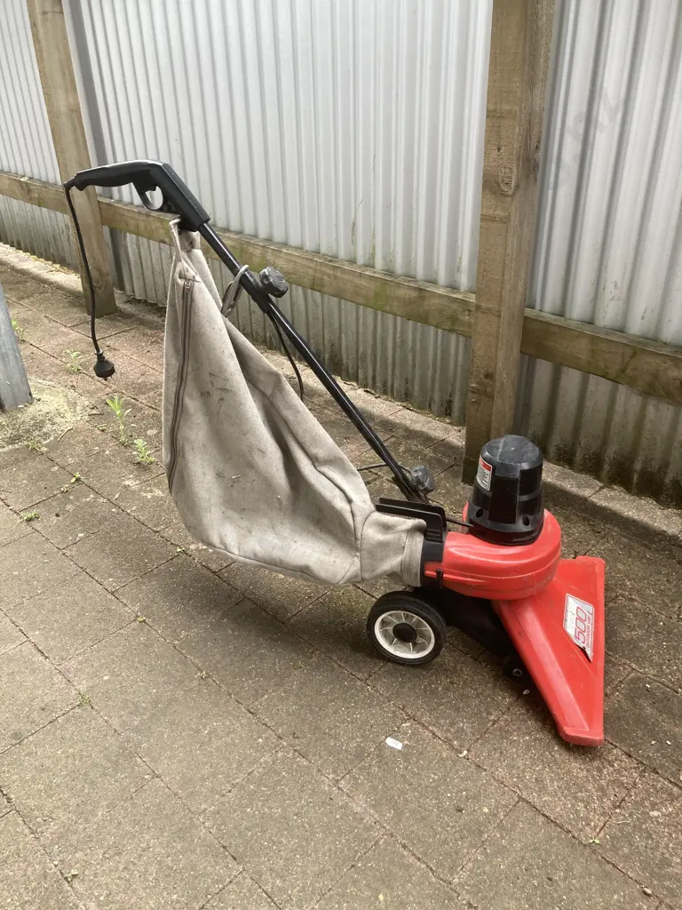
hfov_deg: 49.7
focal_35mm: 28
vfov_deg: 63.4
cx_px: 341
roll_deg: +0.0
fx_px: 736
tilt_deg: -30.1
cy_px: 455
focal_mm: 3.99
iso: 50
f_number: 1.8
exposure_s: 1/121
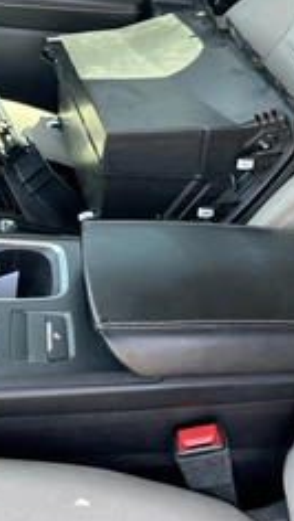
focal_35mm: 48
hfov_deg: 24.9
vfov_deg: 42.8
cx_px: 128
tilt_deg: -56.0
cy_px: 238
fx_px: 664
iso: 100
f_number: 1.6
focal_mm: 5.1
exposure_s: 1/121
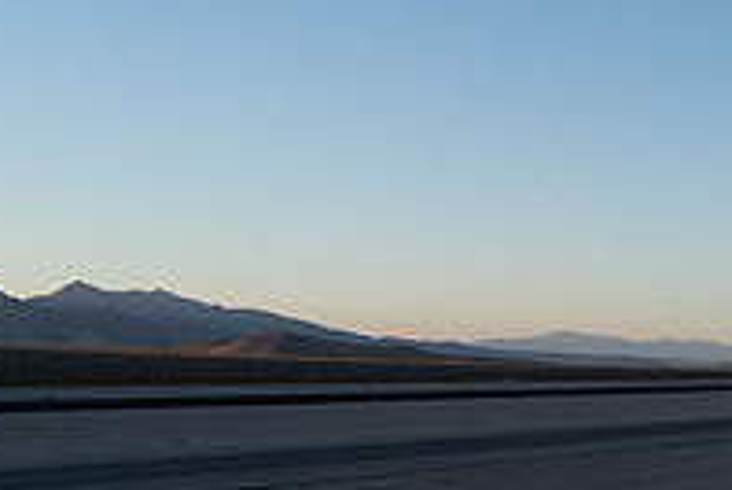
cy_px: 326
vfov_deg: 19.4
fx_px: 1424
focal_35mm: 70
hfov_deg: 24.3
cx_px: 1012
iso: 1250
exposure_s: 1/2000
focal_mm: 24
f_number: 6.3
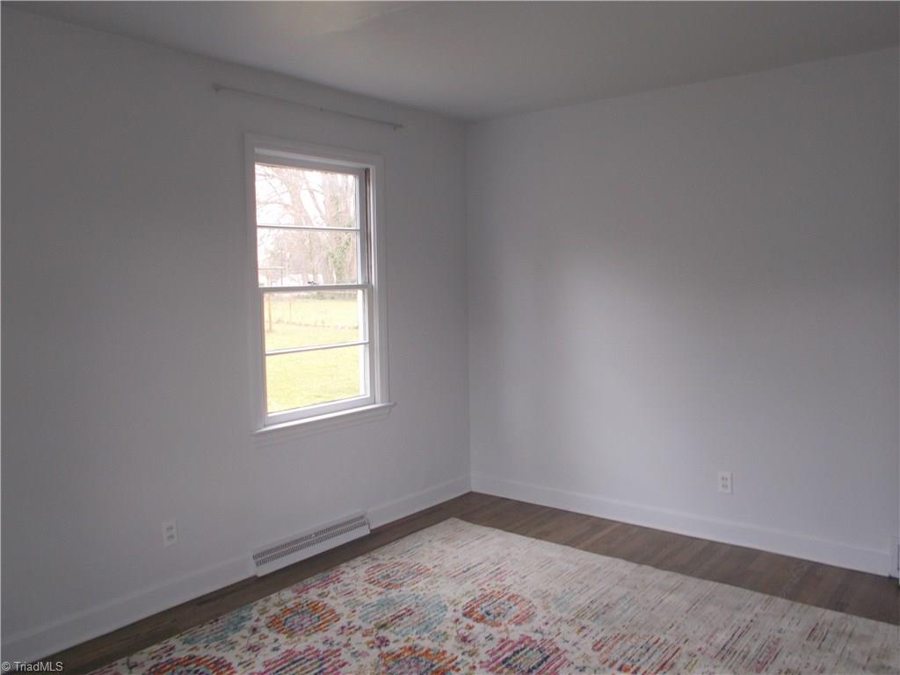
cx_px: 450
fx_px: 780
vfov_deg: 46.8
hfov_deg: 60.0
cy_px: 338
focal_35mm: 30
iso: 80
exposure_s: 1/25
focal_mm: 5.3
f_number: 3.4
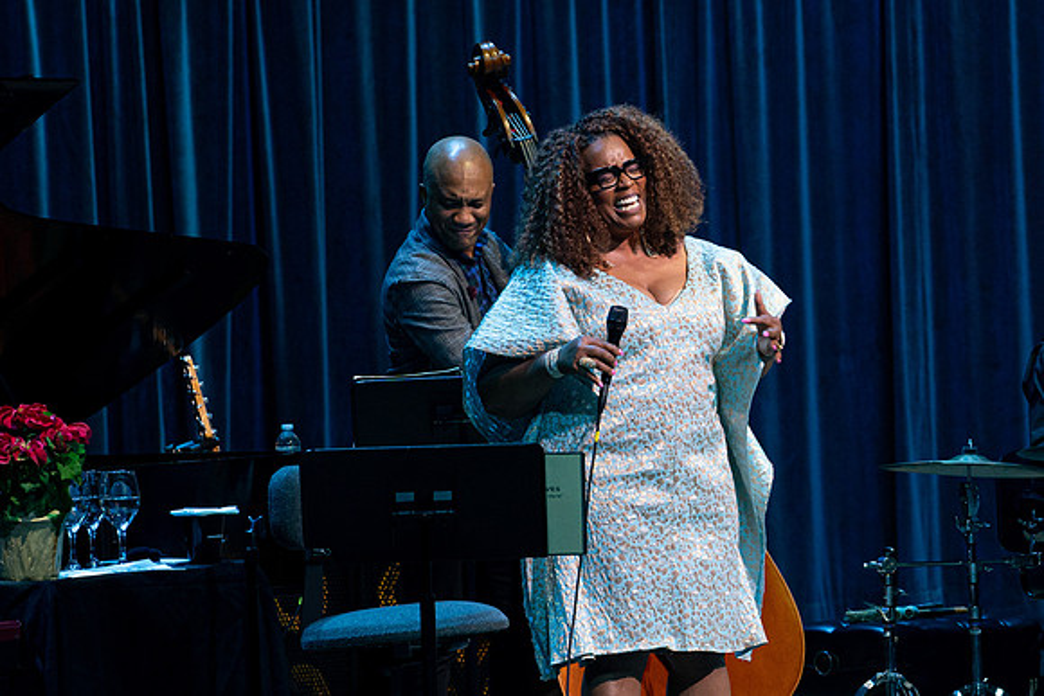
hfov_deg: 7.0
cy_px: 401
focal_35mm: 292
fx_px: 8478
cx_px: 528
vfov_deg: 4.7
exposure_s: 1/250
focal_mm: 184
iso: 2500
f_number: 6.3
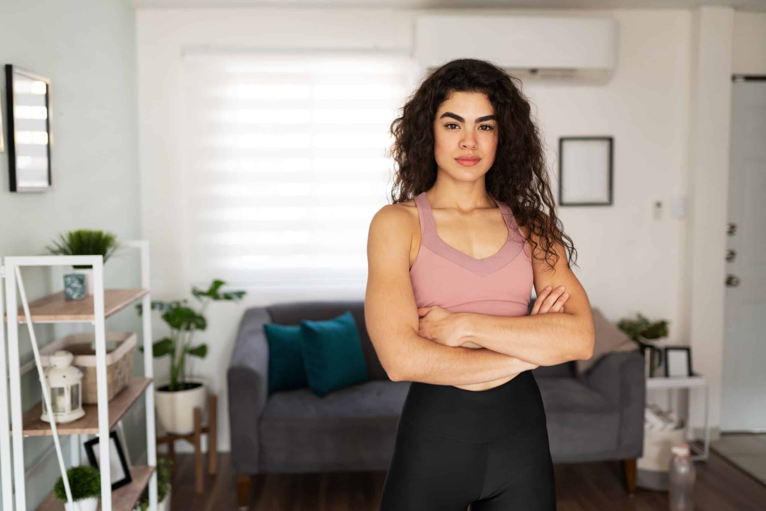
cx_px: 383
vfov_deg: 37.9
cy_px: 256
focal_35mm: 35
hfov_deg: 54.4
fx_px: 745
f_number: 1.8
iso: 320
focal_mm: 35
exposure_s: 1/160
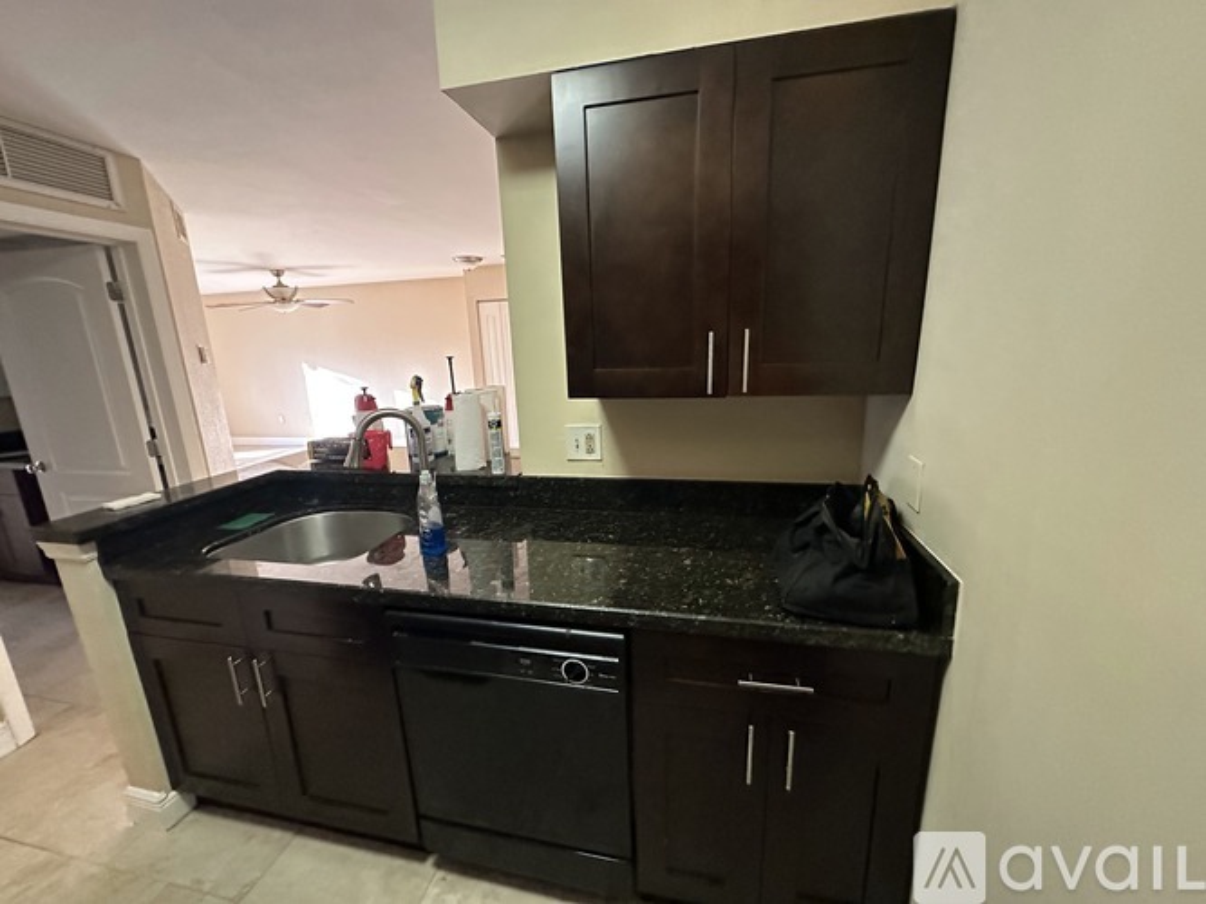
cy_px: 452
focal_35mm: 14
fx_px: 488
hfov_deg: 102.1
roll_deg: +1.6
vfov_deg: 85.7
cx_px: 603
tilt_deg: -12.4
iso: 1000
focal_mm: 2.22
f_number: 2.2
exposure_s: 1/60
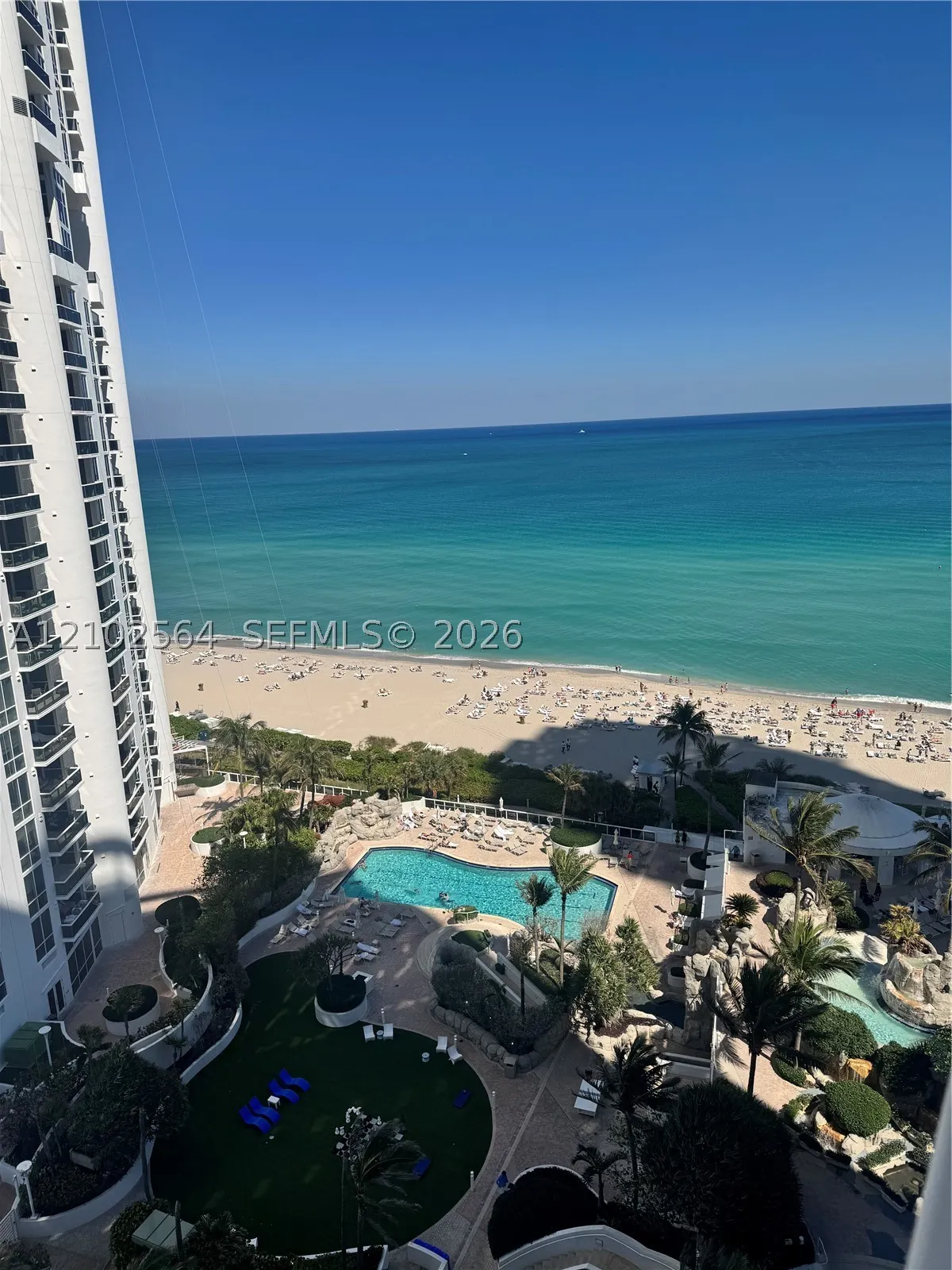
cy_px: 635
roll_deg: +1.4
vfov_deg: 71.6
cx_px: 476
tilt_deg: -12.6
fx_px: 880
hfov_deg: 56.8
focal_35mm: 24
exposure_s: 1/7937
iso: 80
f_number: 1.78
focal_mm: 6.76
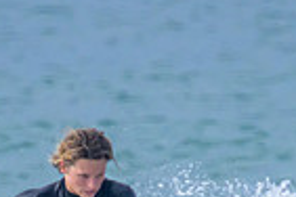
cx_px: 102
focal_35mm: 4514
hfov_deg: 0.5
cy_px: 329
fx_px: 37112
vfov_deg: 0.3
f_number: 11
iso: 900
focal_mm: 800
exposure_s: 1/2000
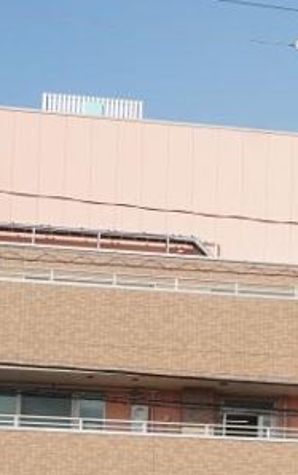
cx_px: 531
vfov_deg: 15.5
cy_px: 457
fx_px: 1719
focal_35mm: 133
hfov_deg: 9.4
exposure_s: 1/160
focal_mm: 27
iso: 100
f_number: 9
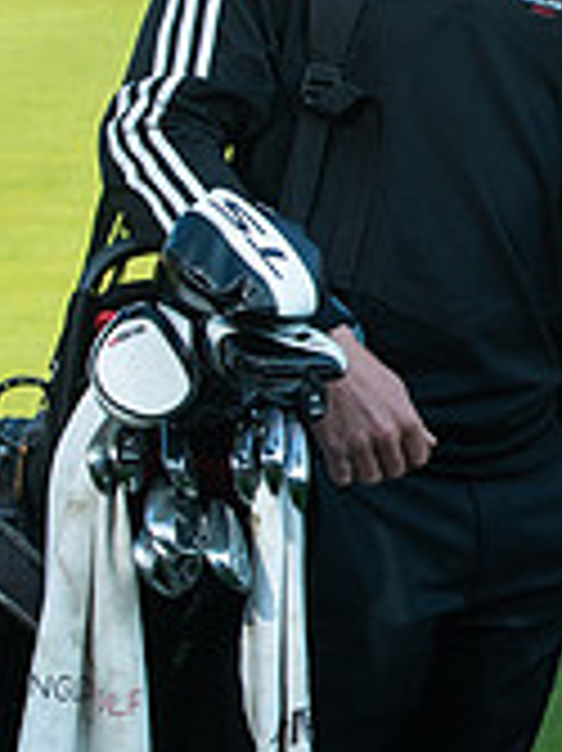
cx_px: 1410
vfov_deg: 5.8
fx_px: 7456
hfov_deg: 4.2
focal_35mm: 344
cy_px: 11
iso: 400
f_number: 7.1
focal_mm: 90
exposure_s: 1/500
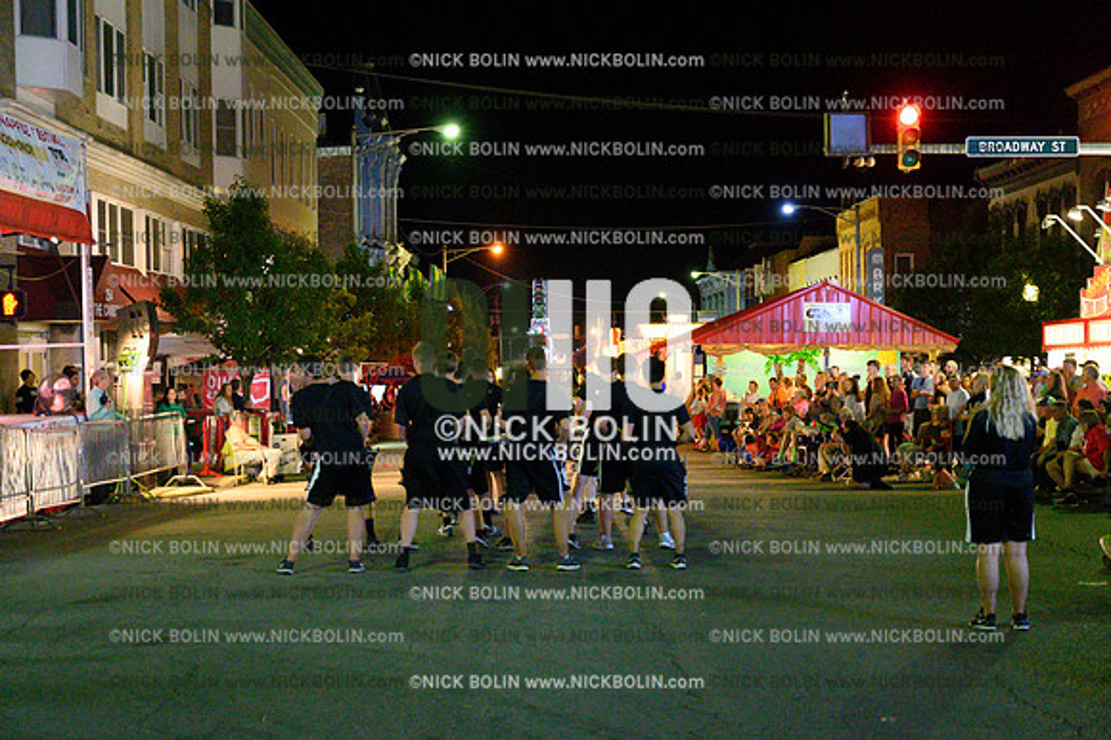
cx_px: 556
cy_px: 370
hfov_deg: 38.2
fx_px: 1604
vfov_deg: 26.0
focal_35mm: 52
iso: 32000
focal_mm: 52
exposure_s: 1/400
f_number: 4
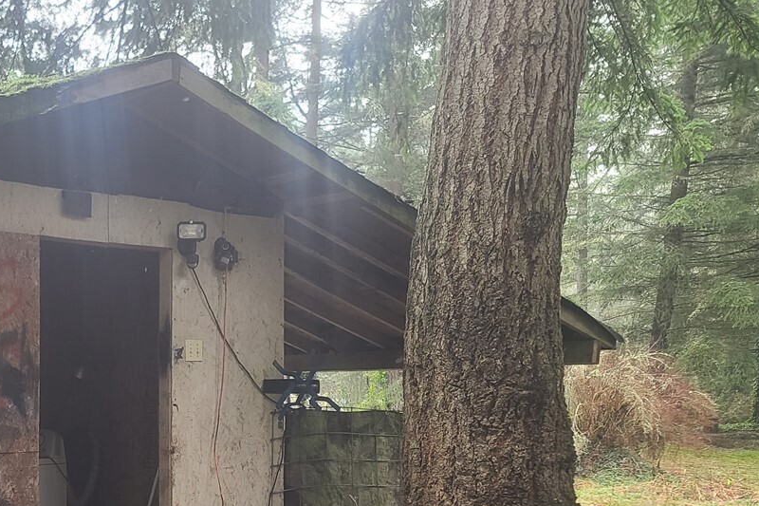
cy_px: 432
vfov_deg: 25.4
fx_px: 1096
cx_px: 48
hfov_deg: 35.5
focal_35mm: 52
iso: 64
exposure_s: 1/120
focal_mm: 7
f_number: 1.8
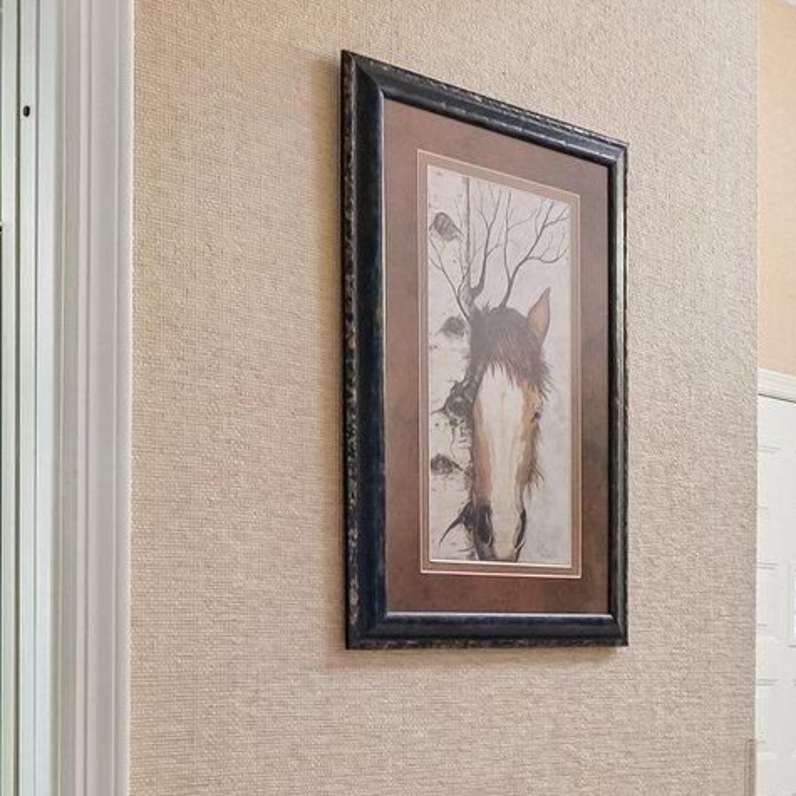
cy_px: 681
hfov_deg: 28.6
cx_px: 848
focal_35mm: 55
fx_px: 1431
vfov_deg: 30.0
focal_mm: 10
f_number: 8
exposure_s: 1/10
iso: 400
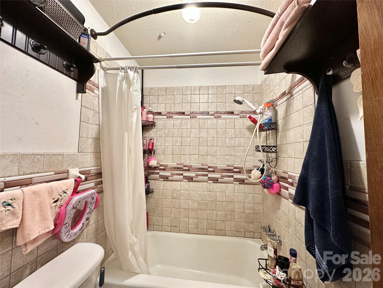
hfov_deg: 102.1
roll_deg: -1.5
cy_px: 144
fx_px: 155
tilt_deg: +4.0
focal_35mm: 14
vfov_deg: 85.7
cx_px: 192
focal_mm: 2.22
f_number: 2.2
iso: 400
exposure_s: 1/60
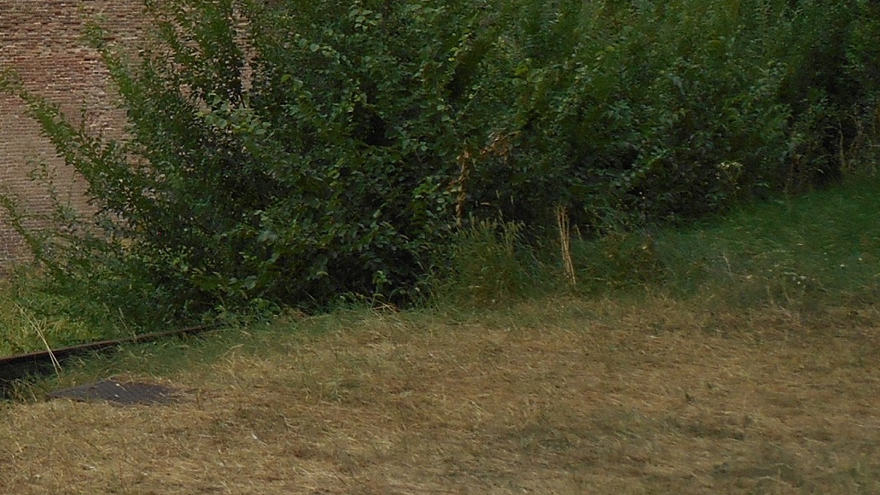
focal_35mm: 125
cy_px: -265
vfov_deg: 9.4
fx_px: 2917
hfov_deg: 16.1
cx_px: -305
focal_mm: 7.2
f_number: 3.9
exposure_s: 1/500
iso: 80
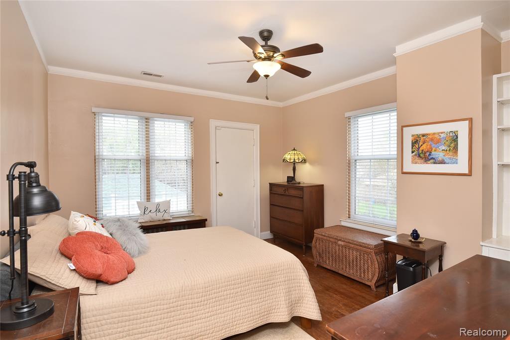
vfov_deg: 70.5
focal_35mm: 17
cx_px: 255
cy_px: 170
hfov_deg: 93.3
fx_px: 241
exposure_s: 1/60
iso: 800
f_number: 9
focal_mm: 17
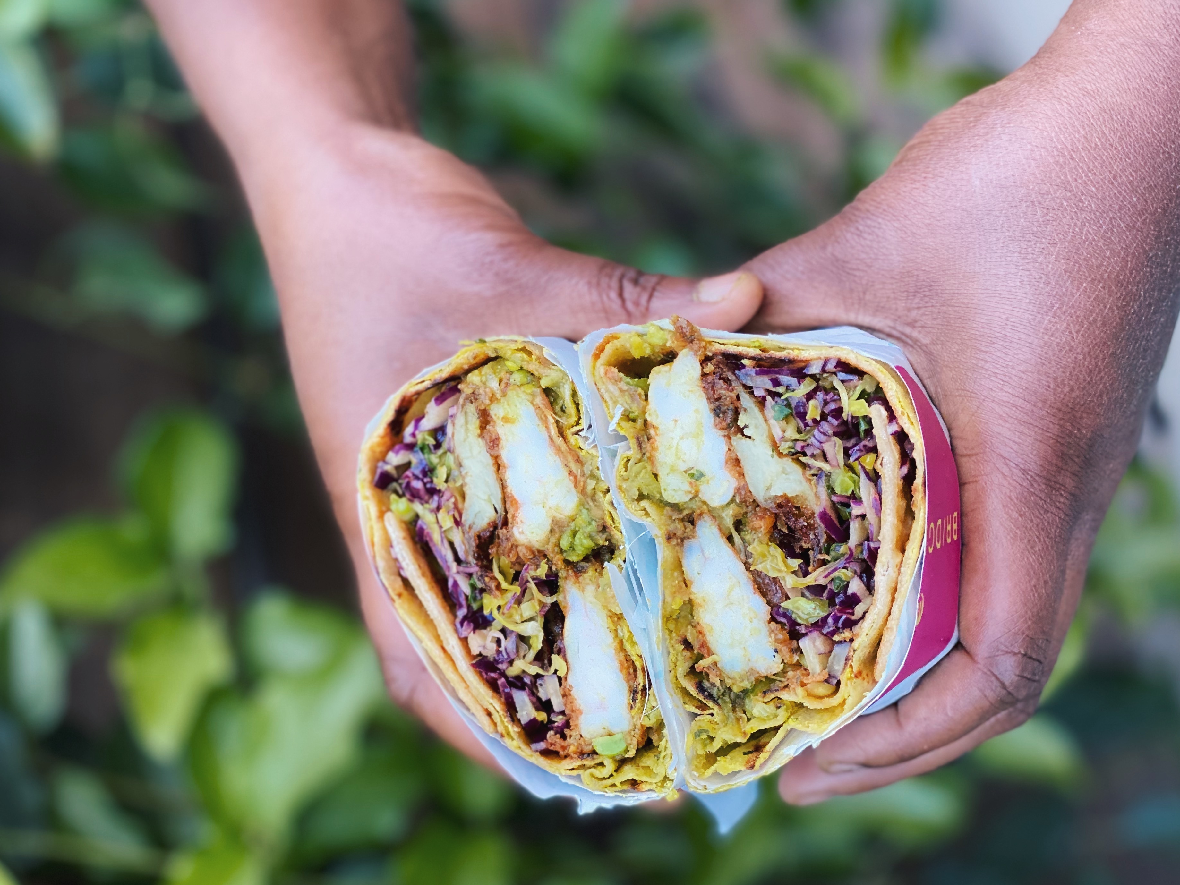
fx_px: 1943
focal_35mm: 57
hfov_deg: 33.8
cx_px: 606
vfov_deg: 25.7
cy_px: 453
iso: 64
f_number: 2
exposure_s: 1/122
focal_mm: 6
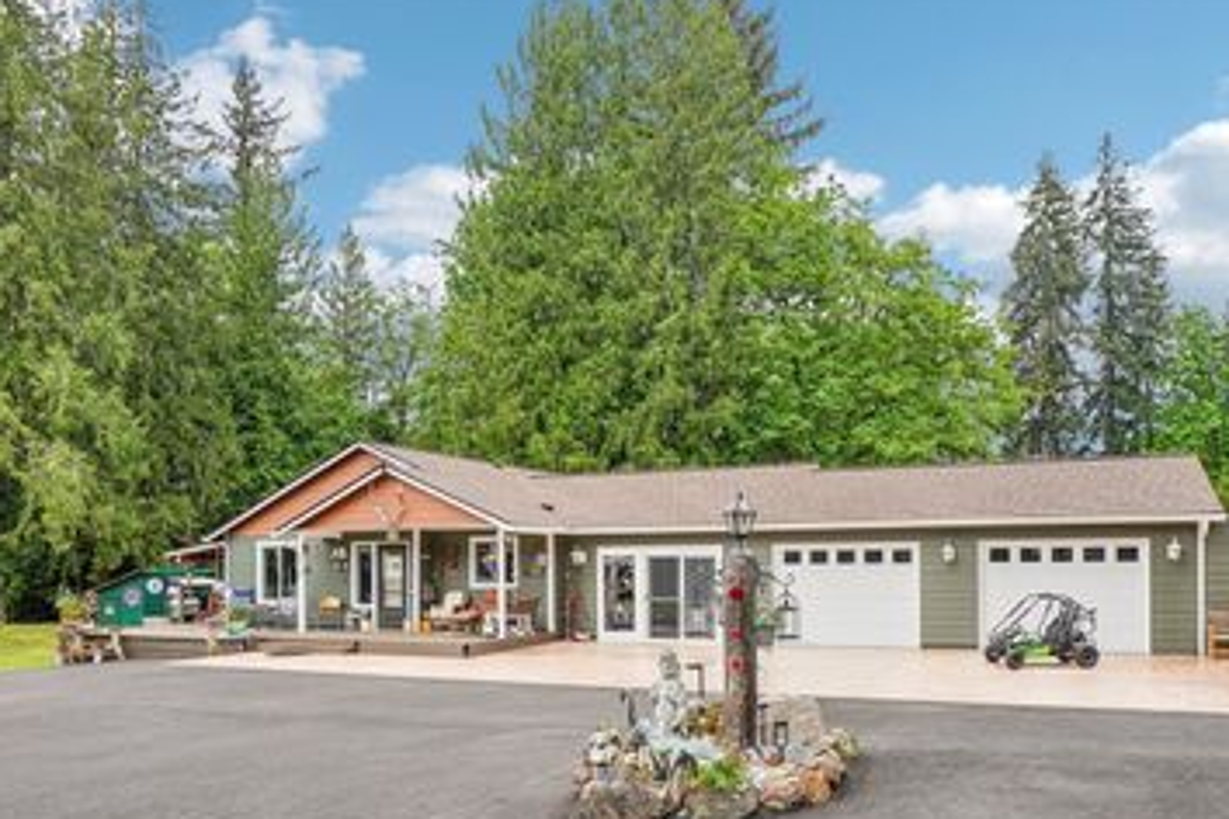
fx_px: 819
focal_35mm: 24
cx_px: 743
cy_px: 557
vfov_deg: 52.0
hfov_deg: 72.9
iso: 400
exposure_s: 1/320
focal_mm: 17
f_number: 8
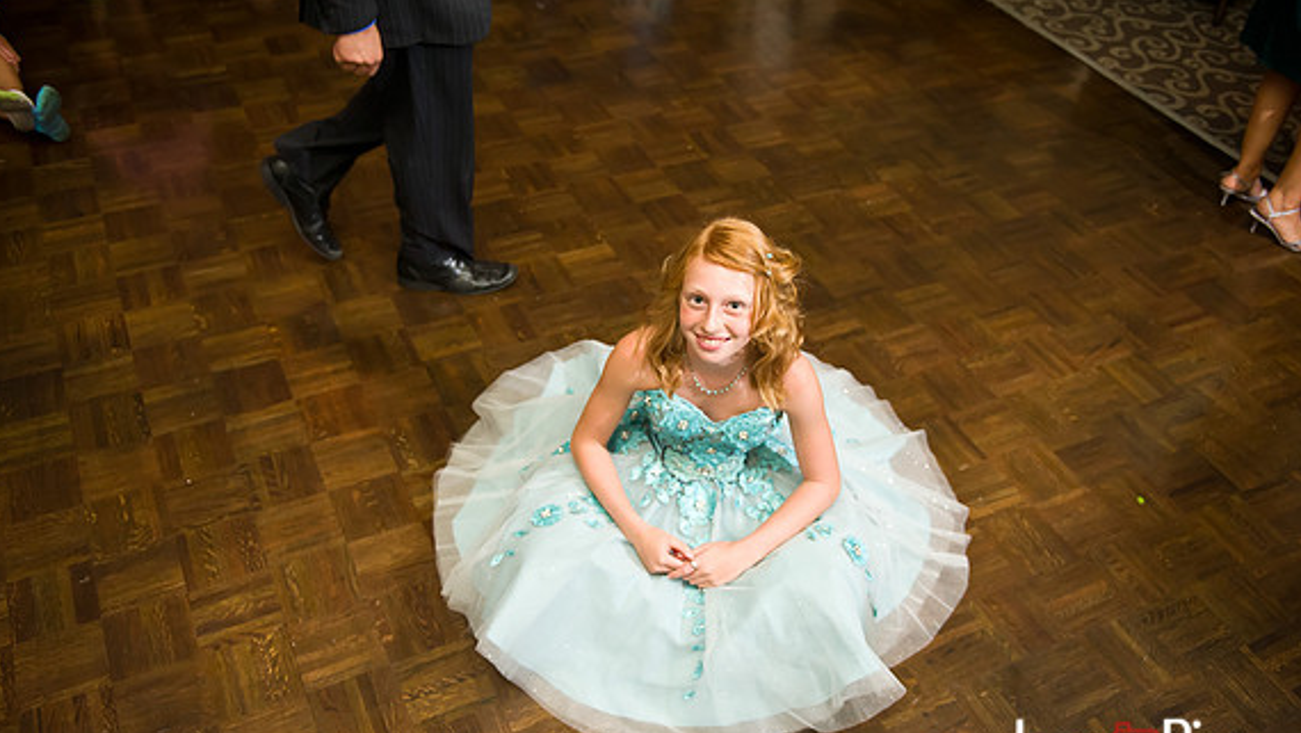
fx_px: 1139
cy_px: 400
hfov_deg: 59.5
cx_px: 650
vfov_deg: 35.6
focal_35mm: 33
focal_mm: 31
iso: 1600
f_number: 3.2
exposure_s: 1/125
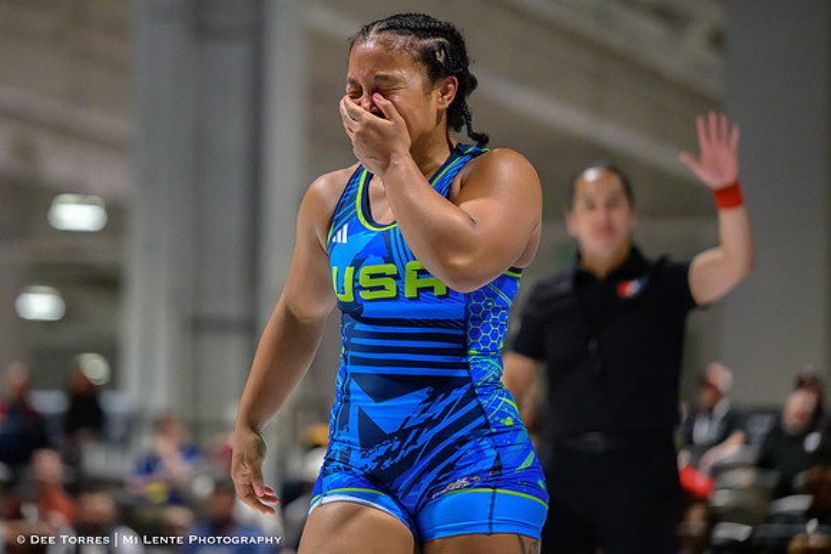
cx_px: 336
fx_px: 3990
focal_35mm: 173
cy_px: 224
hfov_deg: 11.9
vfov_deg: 7.9
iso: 8000
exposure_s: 1/640
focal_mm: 145
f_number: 2.8
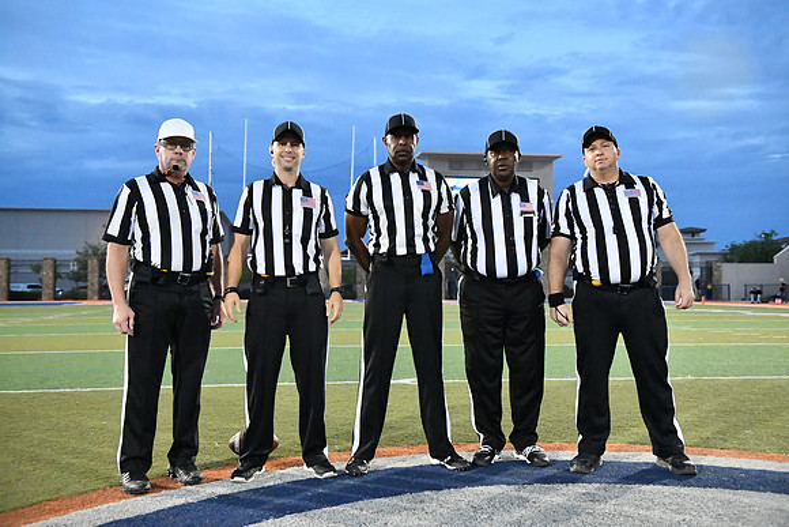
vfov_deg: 37.9
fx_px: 767
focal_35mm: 35
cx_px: 394
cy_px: 264
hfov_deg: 54.4
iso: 14400
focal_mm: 35
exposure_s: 1/2500
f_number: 3.2
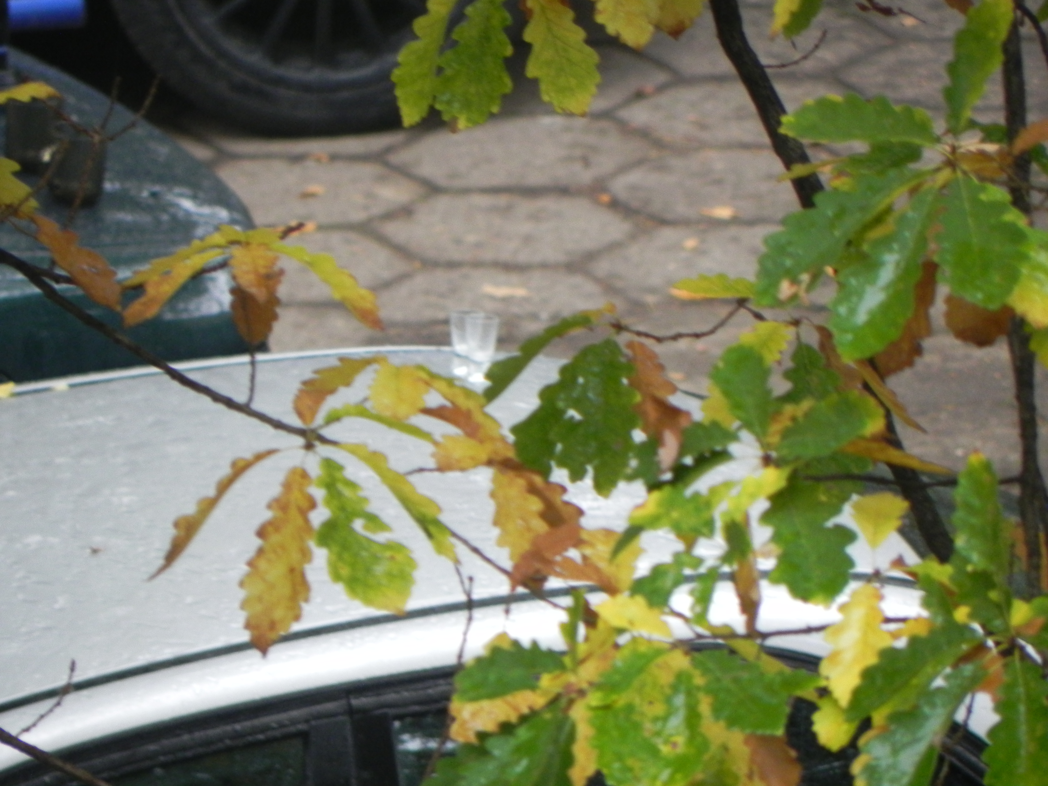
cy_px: 393
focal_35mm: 678
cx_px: 524
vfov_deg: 2.2
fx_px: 20526
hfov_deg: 2.9
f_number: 5
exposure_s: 1/34
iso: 400
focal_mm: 120
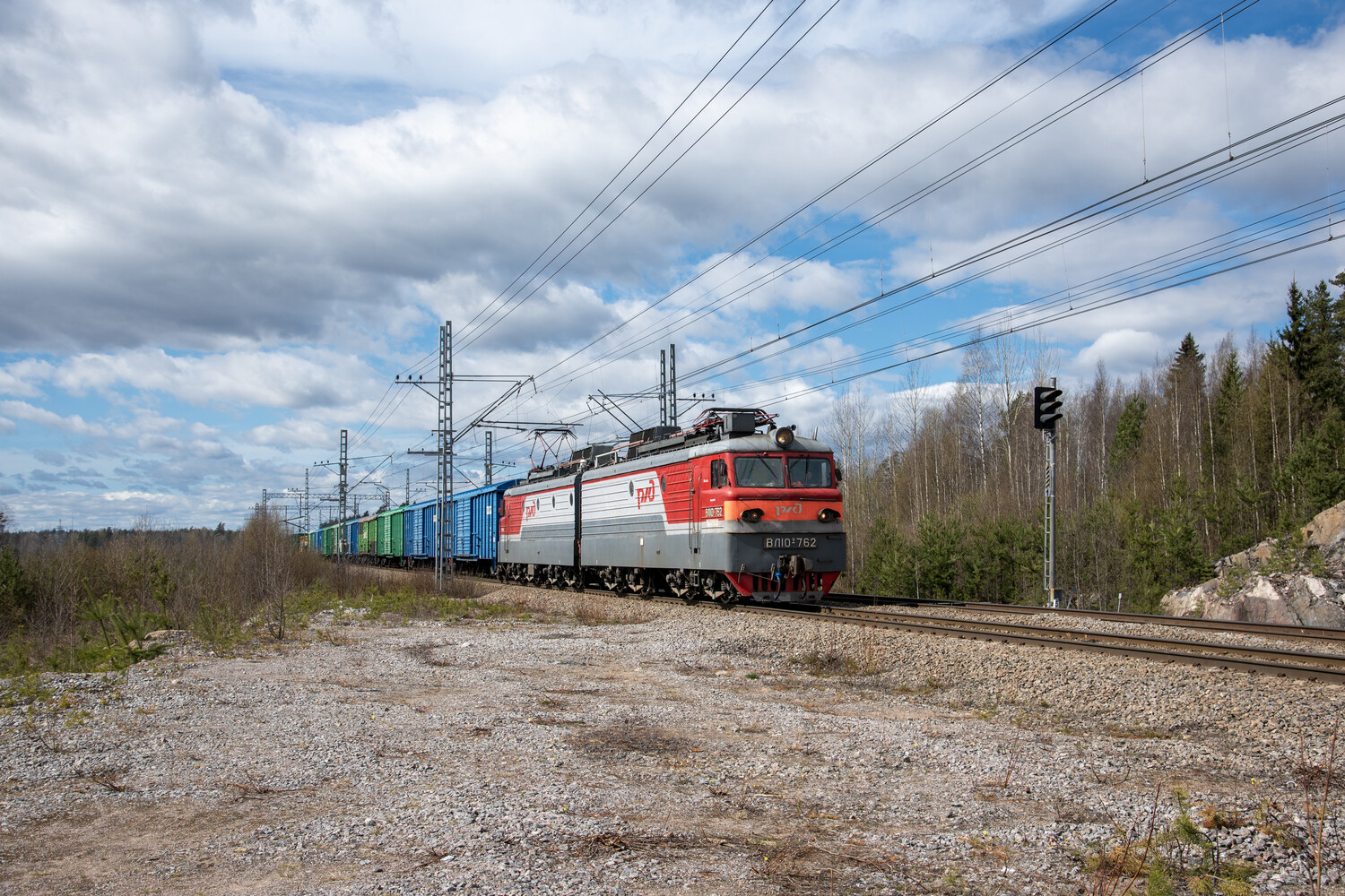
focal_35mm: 38
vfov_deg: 35.1
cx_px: 672
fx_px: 1420
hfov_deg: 50.7
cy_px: 448
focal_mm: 38
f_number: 6.3
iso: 100
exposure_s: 1/640
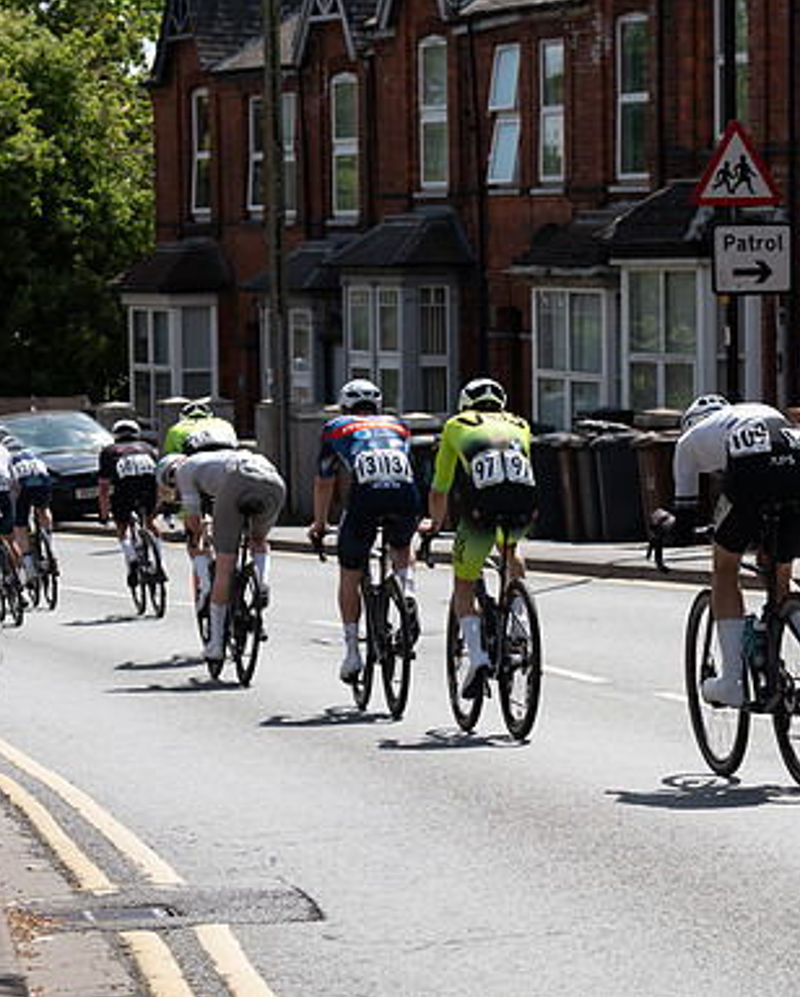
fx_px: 4728
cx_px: 624
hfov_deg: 9.7
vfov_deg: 12.0
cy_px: 639
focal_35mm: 160
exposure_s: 1/1000
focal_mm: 70
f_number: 5.6
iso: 200
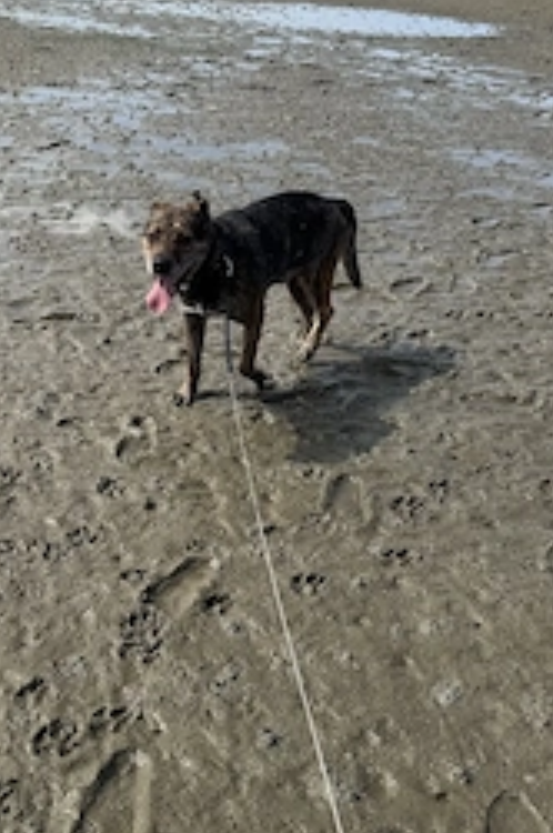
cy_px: 363
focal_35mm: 40
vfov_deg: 48.4
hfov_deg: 33.1
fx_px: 924
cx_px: 193
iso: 80
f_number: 1.78
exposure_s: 1/3802
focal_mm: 6.76
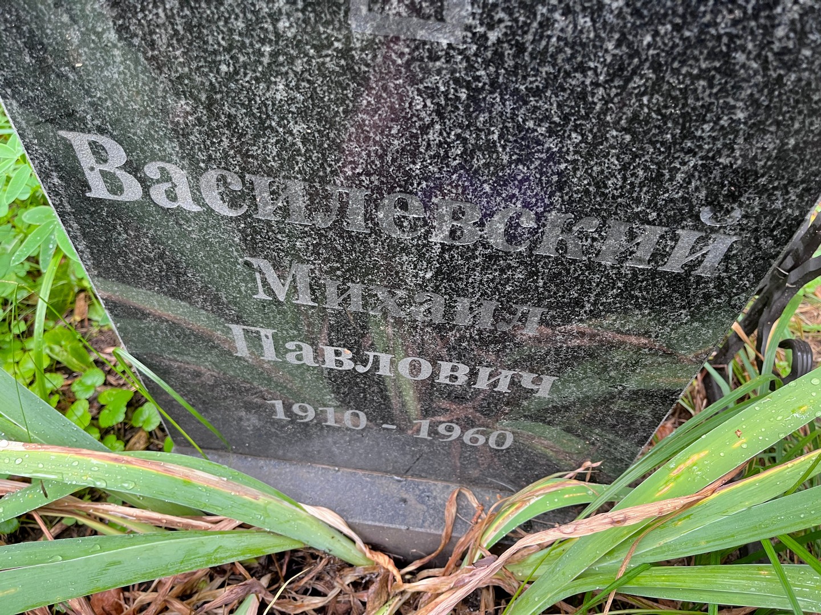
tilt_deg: -47.6
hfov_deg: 67.3
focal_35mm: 26
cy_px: 308
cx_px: 410
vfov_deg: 53.1
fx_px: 617
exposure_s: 1/60
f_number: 1.6
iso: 160
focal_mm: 5.1
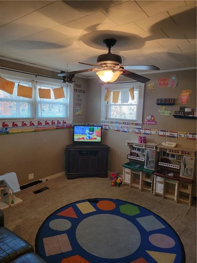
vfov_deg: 71.6
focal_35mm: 24
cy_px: 132
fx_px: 182
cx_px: 98
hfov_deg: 56.8
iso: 200
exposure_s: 1/40
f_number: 1.8
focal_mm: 6.7
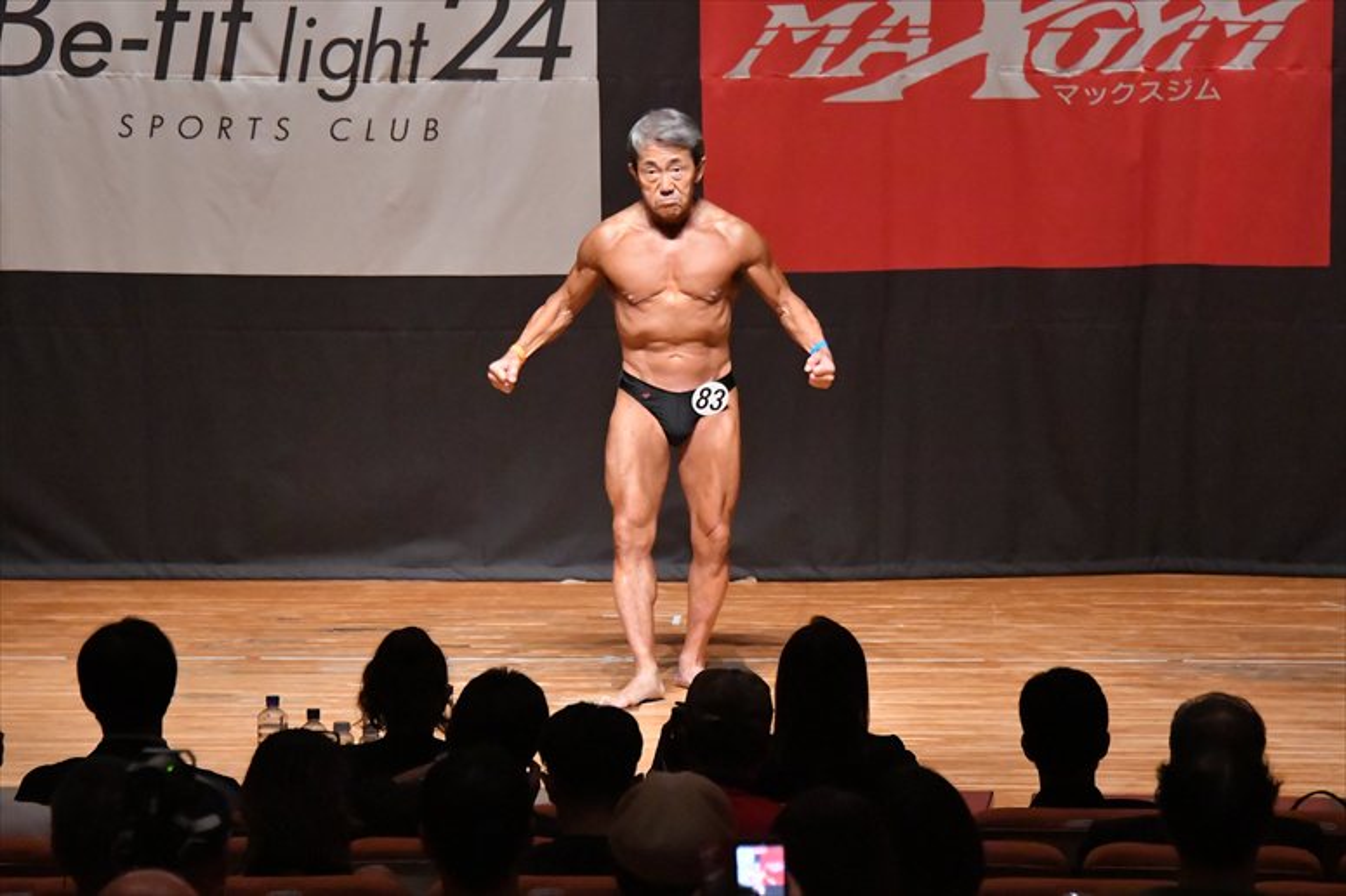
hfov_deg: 9.2
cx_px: 673
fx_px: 8409
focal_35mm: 225
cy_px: 448
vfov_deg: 6.1
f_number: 5.6
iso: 12800
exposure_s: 1/400
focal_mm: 150
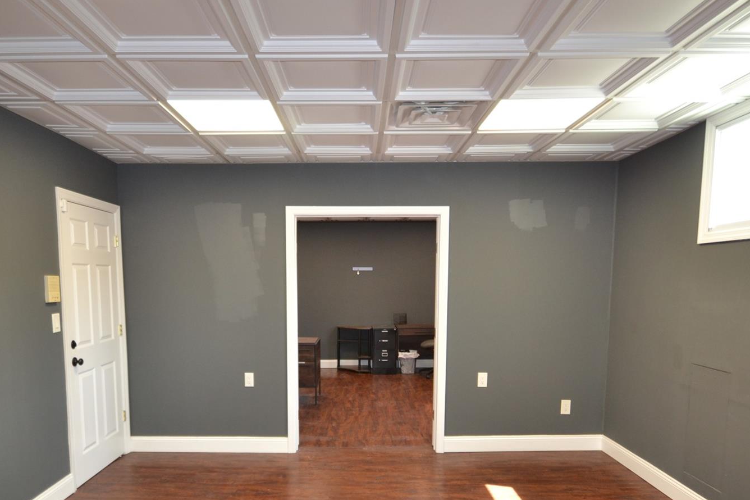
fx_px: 479
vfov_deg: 53.1
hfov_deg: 76.1
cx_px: 358
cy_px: 364
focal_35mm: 23
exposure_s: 1/60
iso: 400
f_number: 4
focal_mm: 10
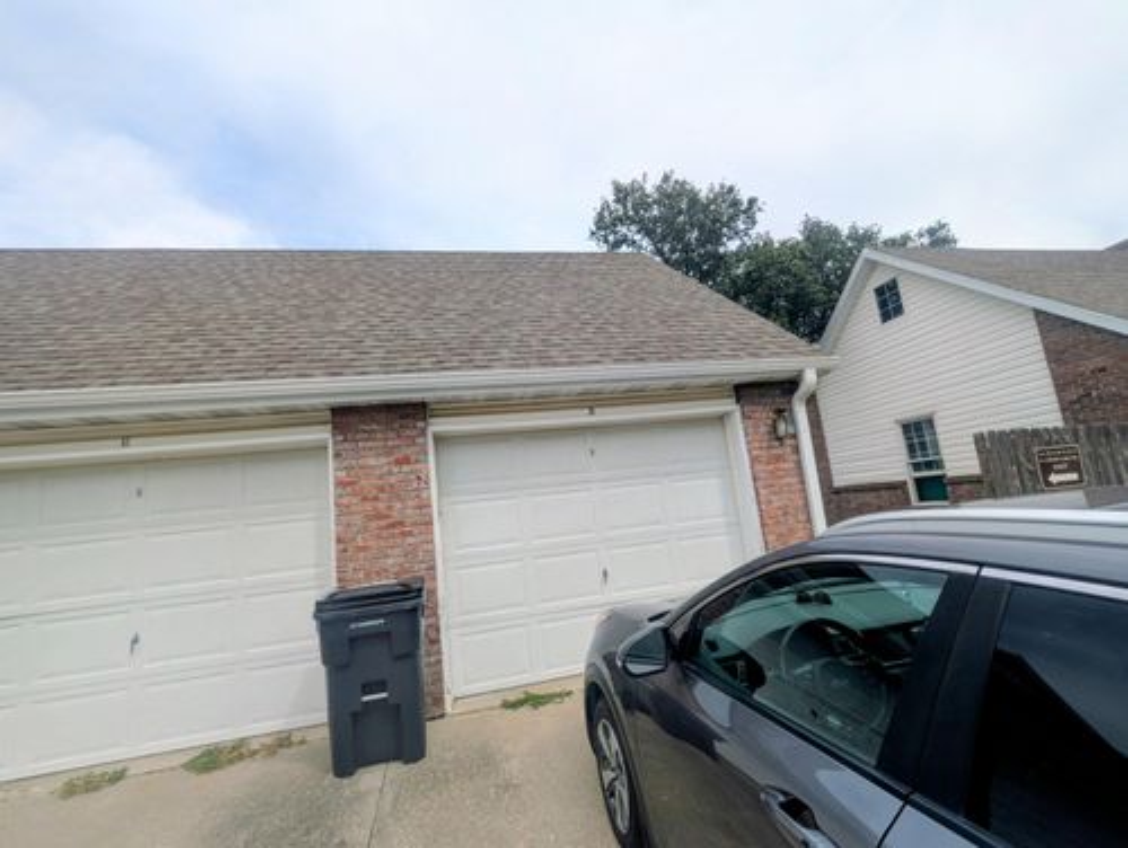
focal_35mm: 14
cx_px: 564
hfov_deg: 102.0
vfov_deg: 85.8
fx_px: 457
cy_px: 424
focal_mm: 1.83
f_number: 2.2
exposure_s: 1/1395
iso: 50
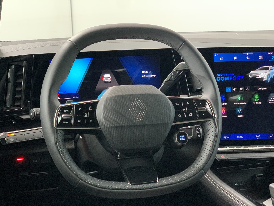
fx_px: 412
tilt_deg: -13.5
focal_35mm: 52
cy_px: 103
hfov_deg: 36.8
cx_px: 137
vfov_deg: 28.0
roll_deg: +0.4
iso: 250
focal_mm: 6
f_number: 2.4
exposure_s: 1/60
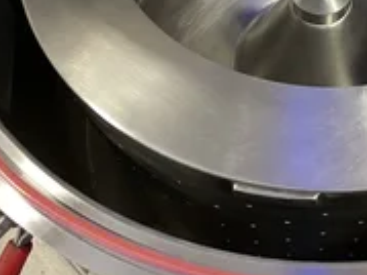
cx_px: 320
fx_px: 615
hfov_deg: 31.9
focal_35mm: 58
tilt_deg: -53.0
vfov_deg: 23.9
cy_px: -12
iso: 500
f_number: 1.6
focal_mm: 4.2
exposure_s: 1/40
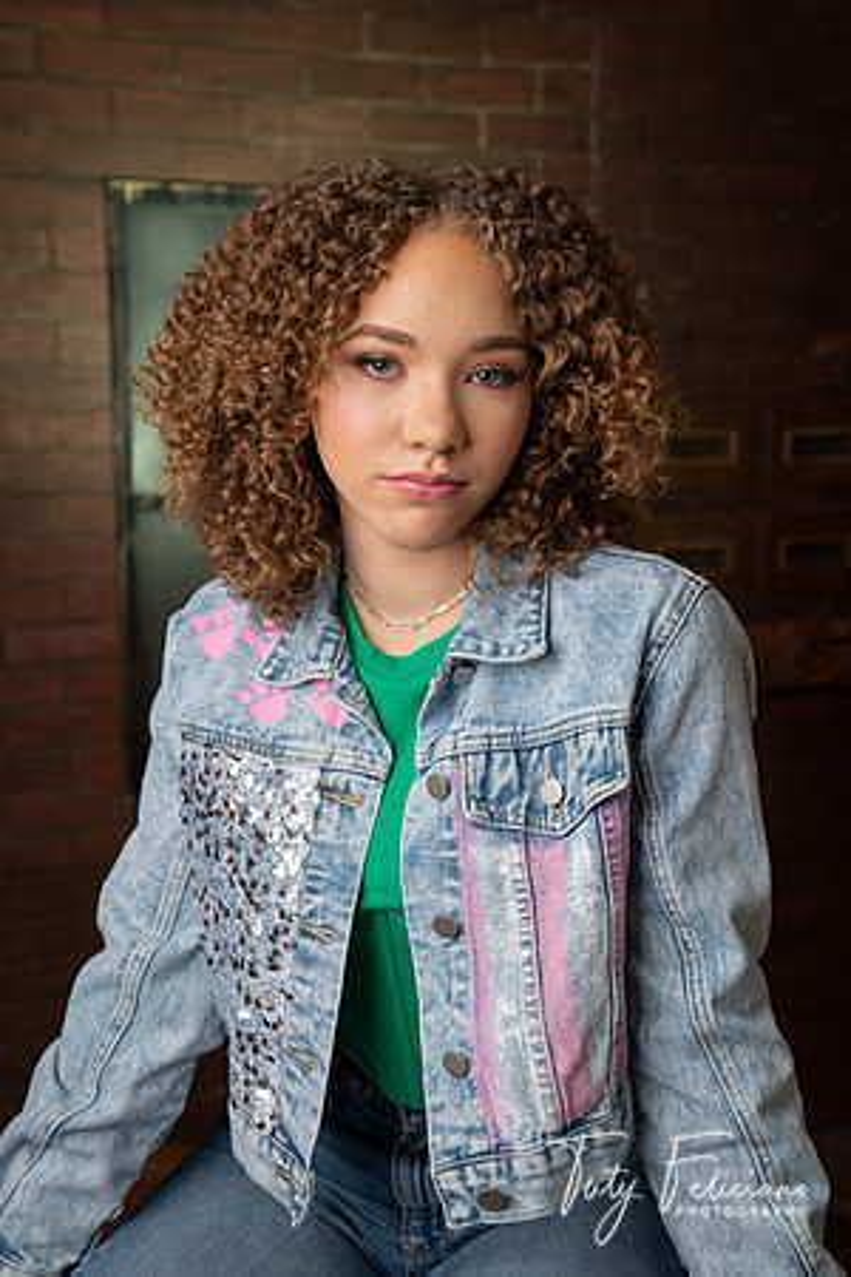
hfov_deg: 28.1
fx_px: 1702
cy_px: 638
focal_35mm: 48
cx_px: 426
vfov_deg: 41.1
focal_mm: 48
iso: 100
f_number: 5.6
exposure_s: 1/100
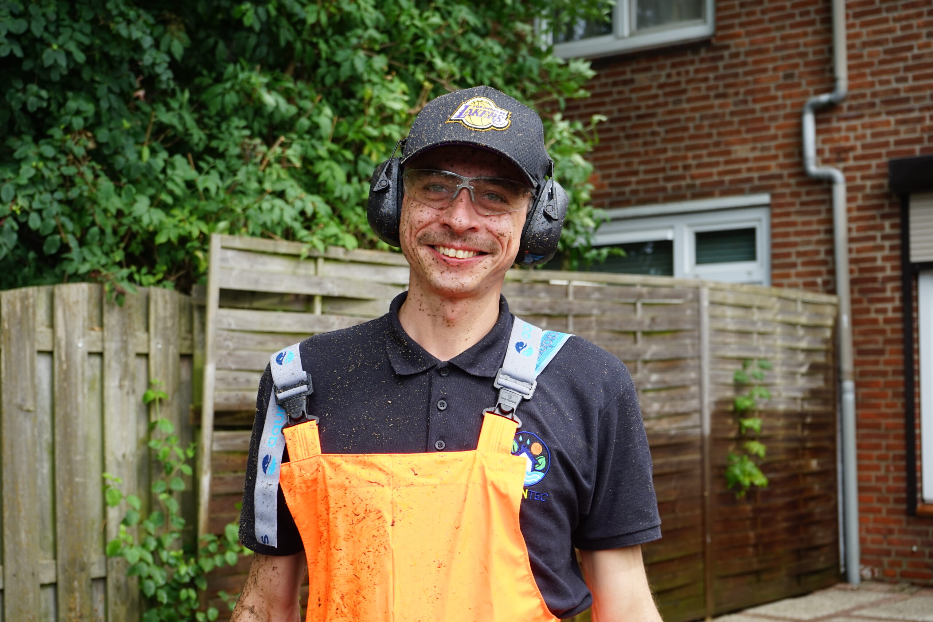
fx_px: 1503
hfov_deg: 34.5
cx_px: 466
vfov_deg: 23.4
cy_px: 311
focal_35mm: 58
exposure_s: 1/80
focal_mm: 58
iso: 100
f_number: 7.1
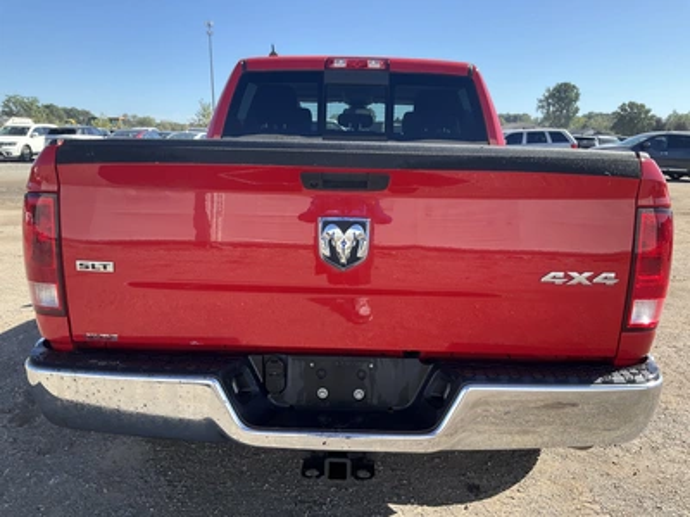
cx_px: 345
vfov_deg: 48.2
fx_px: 578
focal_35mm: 29
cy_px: 258
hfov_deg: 61.7
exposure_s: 1/545
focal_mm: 3
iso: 25
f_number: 1.8
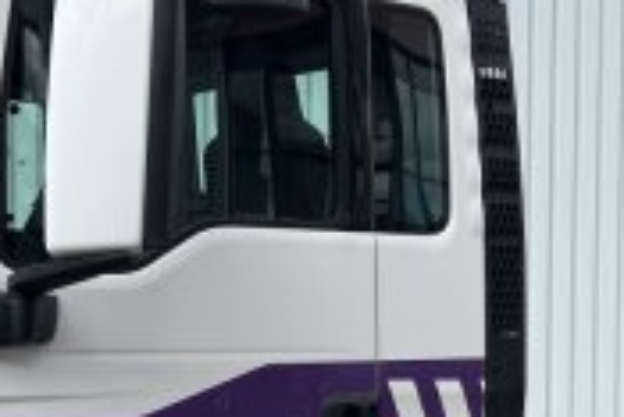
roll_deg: -0.5
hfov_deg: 20.4
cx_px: 481
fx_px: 1717
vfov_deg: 13.6
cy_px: 467
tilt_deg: -3.0
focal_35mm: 99
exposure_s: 1/2083
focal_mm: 5.7
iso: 50
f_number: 1.5
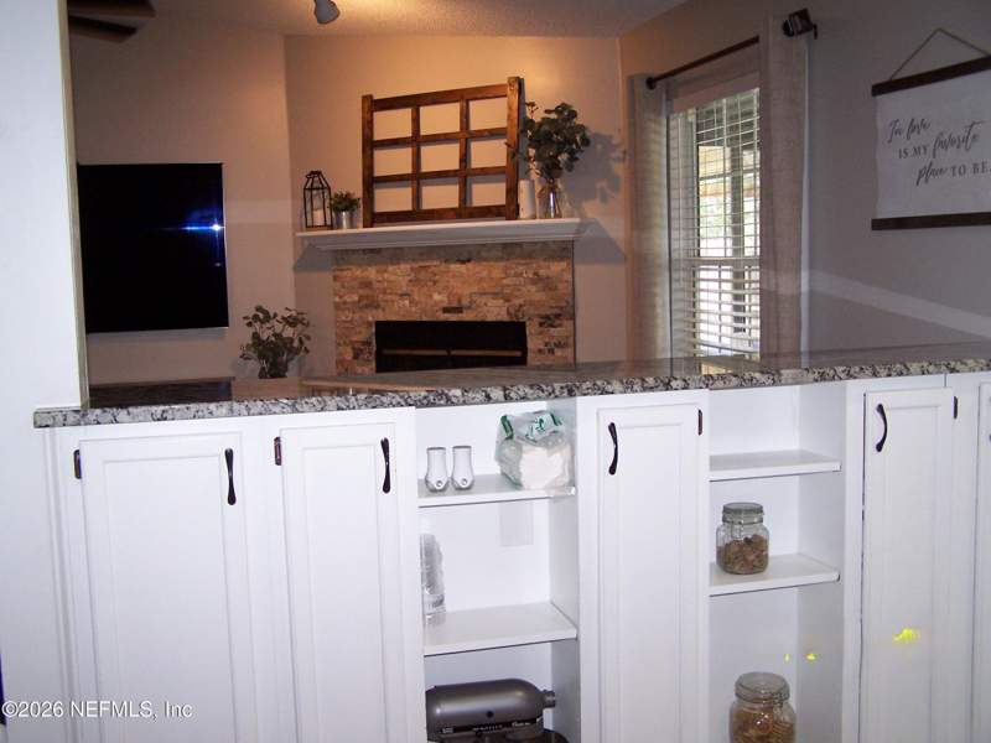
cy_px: 372
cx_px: 496
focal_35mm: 38
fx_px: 1088
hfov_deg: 49.0
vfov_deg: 37.7
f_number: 2.8
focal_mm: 6.3
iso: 140
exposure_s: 1/60
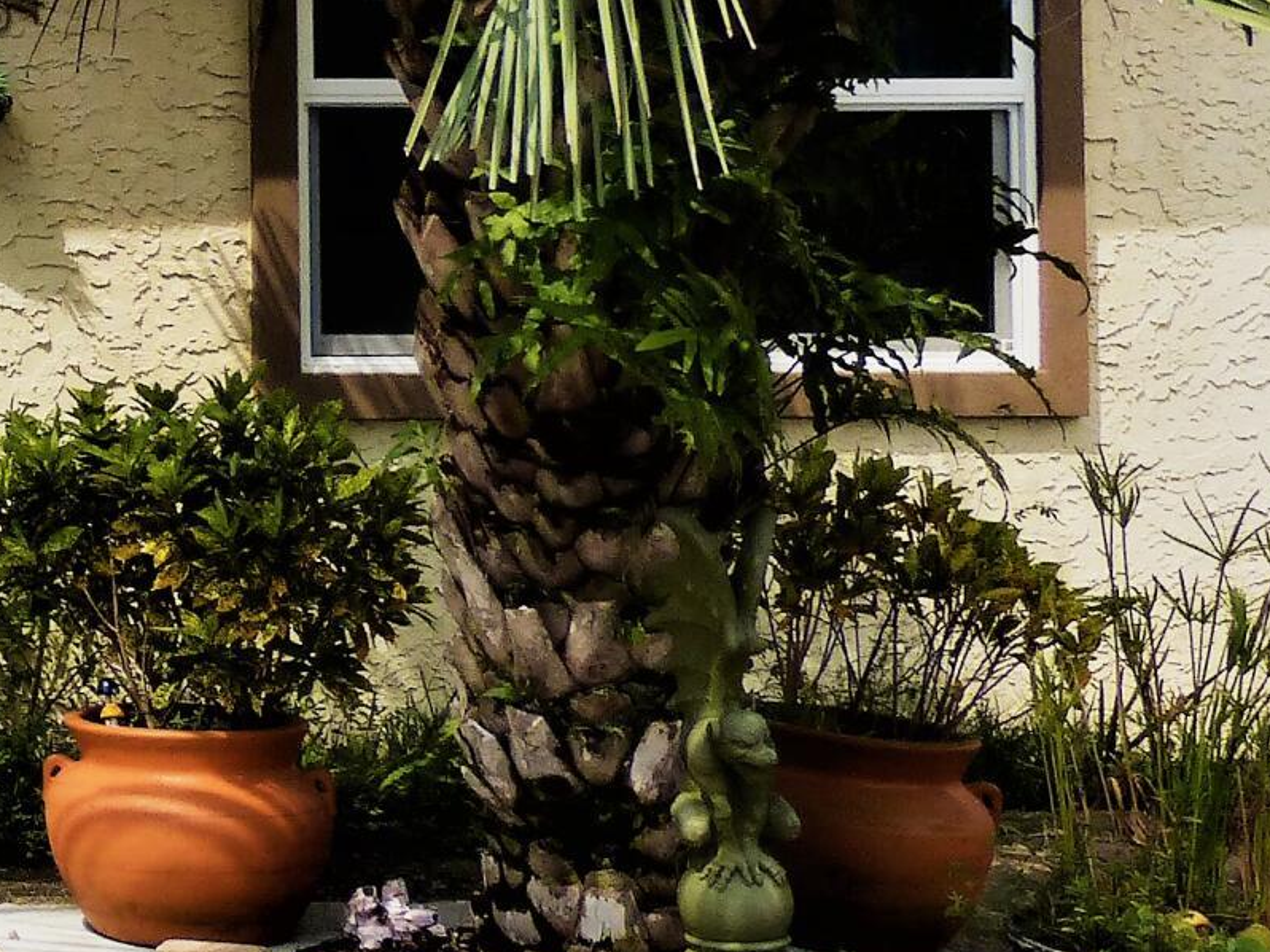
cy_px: 6
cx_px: -829
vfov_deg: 15.4
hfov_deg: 17.8
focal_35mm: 94
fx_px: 3448
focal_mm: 4.5
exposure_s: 1/1000
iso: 100
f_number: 4
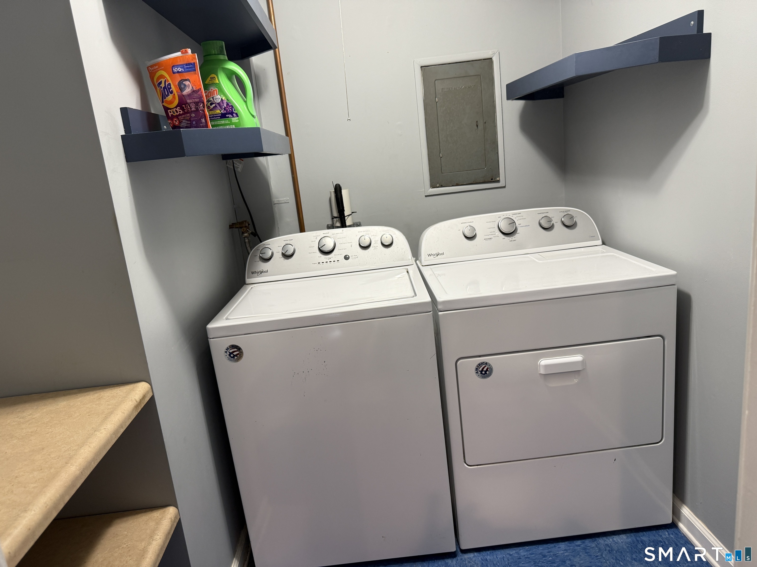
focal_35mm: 24
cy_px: 284
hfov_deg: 71.6
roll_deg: +6.0
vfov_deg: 56.8
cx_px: 378
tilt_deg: -13.0
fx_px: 525
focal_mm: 6.76
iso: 125
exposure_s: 1/60
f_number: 1.78
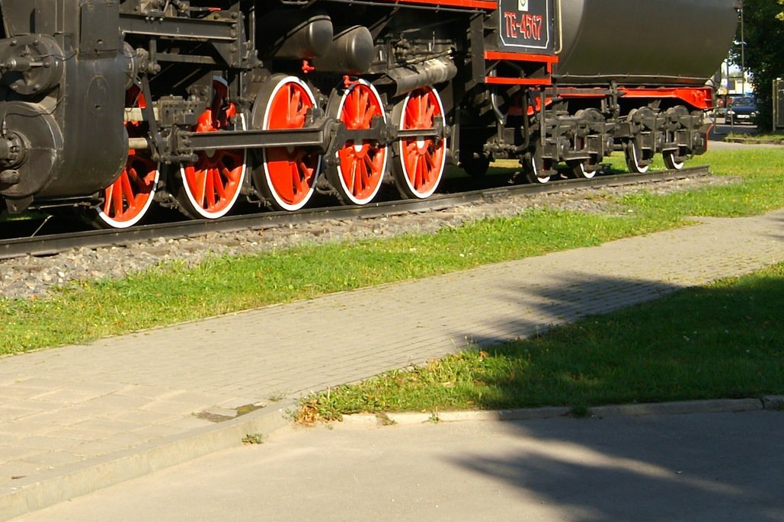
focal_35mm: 98
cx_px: 165
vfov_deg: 13.8
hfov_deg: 20.6
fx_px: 2132
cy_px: 42
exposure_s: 1/125
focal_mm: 35
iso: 200
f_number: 14
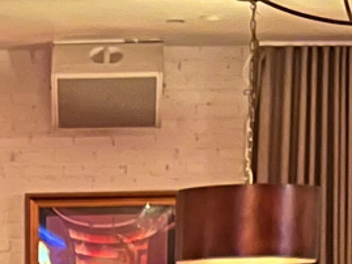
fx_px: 1770
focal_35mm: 174
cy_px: 699
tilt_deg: -11.7
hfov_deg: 11.2
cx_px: -4
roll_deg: +0.2
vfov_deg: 7.7
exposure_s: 1/15
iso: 2000
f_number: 1.5
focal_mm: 5.7
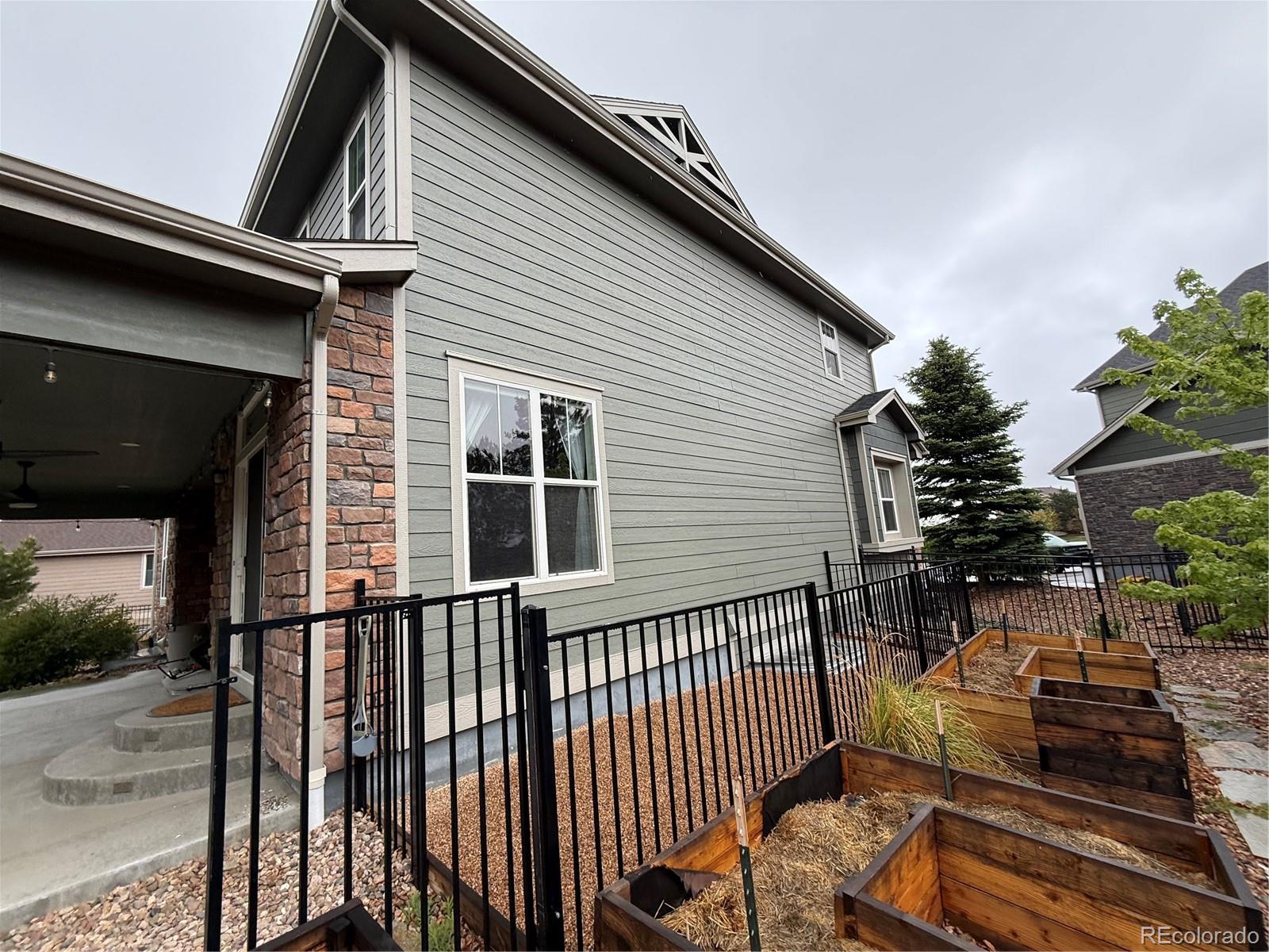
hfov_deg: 102.1
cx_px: 634
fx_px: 513
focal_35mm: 14
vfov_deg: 85.7
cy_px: 476
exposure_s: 1/461
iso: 64
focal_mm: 2.22
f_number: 2.2
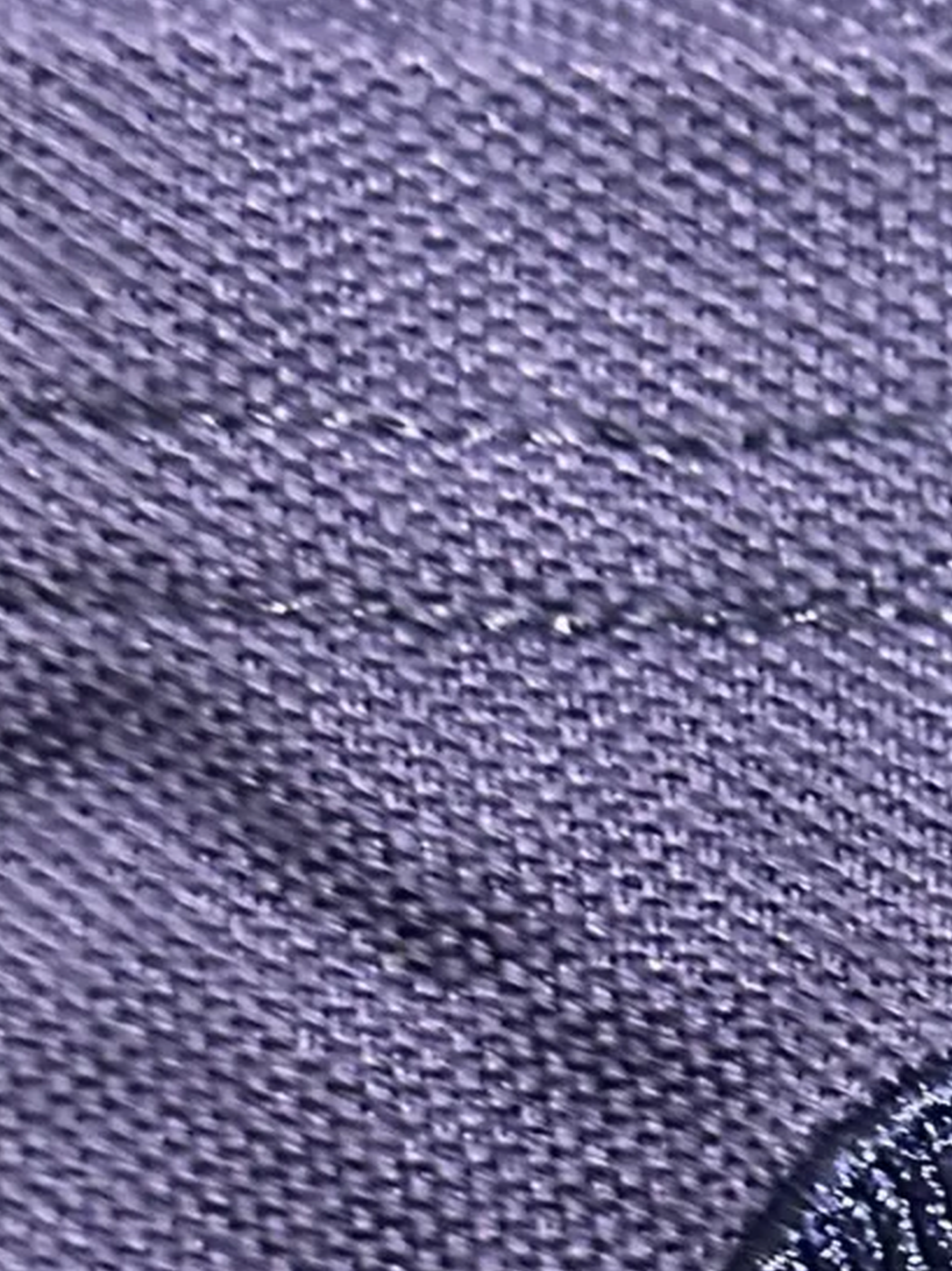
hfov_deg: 12.0
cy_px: 1145
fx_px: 4477
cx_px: 908
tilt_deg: -68.4
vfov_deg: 16.0
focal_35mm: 122
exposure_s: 1/33
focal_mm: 5.7
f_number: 1.5
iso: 500
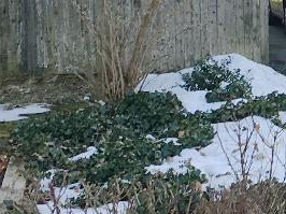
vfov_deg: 9.4
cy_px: 81
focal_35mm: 157
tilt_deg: -6.6
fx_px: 1296
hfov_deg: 11.7
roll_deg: -0.3
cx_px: 510
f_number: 2.2
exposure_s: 1/169
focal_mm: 4.15
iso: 25
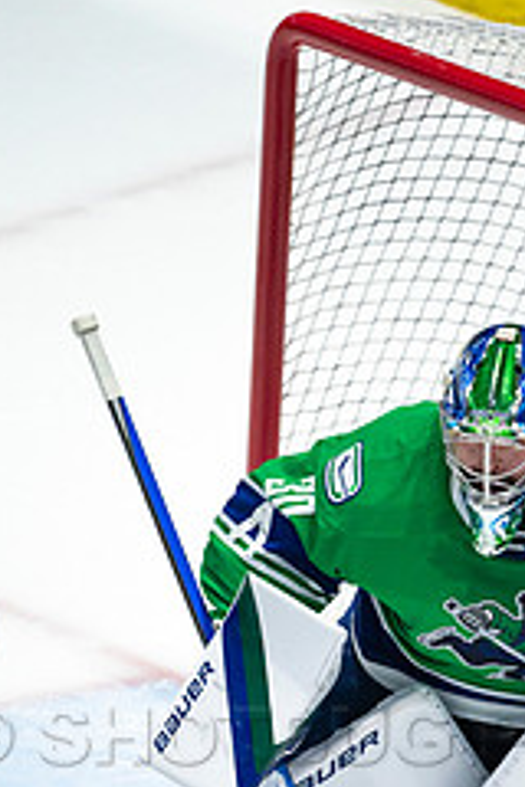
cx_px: 368
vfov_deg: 1.8
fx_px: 24564
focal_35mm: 1123
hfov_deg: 1.2
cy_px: 721
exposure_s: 1/1000
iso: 2000
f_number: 4
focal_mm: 600
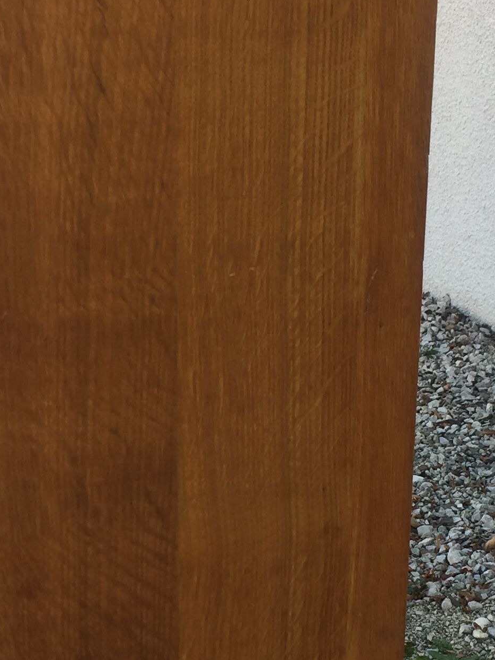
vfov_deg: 25.5
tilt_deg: -20.9
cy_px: 461
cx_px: 238
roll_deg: +3.9
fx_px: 1449
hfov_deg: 19.4
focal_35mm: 76
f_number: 2.2
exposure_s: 1/304
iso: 32
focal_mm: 4.15
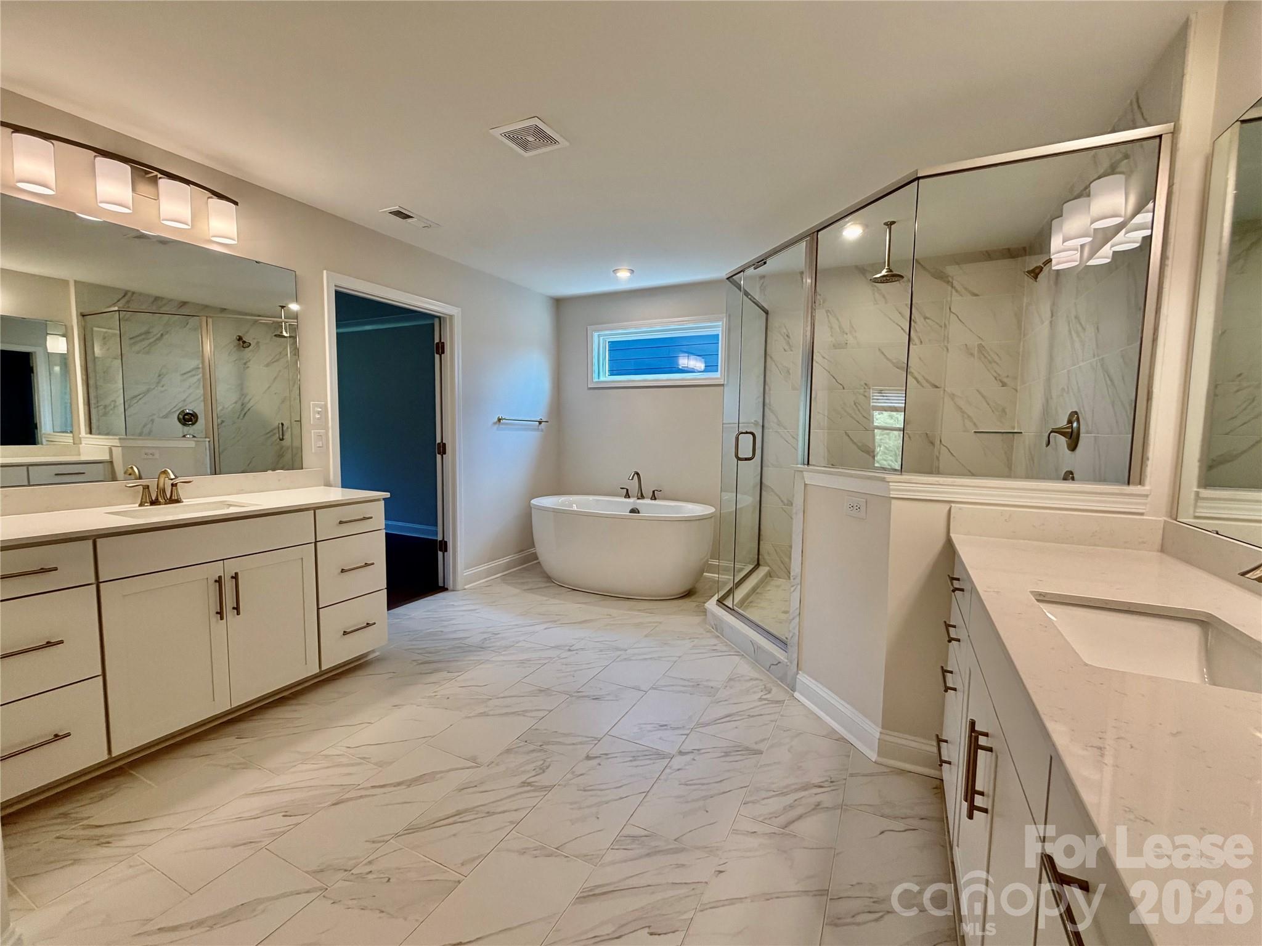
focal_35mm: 14
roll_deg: -3.6
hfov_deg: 102.1
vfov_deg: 85.7
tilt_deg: -4.5
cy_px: 473
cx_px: 631
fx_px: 510
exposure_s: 1/120
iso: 100
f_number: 2.2
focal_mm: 2.22
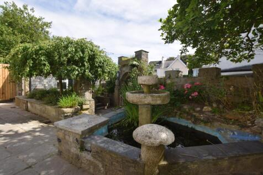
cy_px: 88
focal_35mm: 15
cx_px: 132
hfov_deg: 100.4
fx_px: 110
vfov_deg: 77.3
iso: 100
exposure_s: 1/200
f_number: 7.1
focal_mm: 10
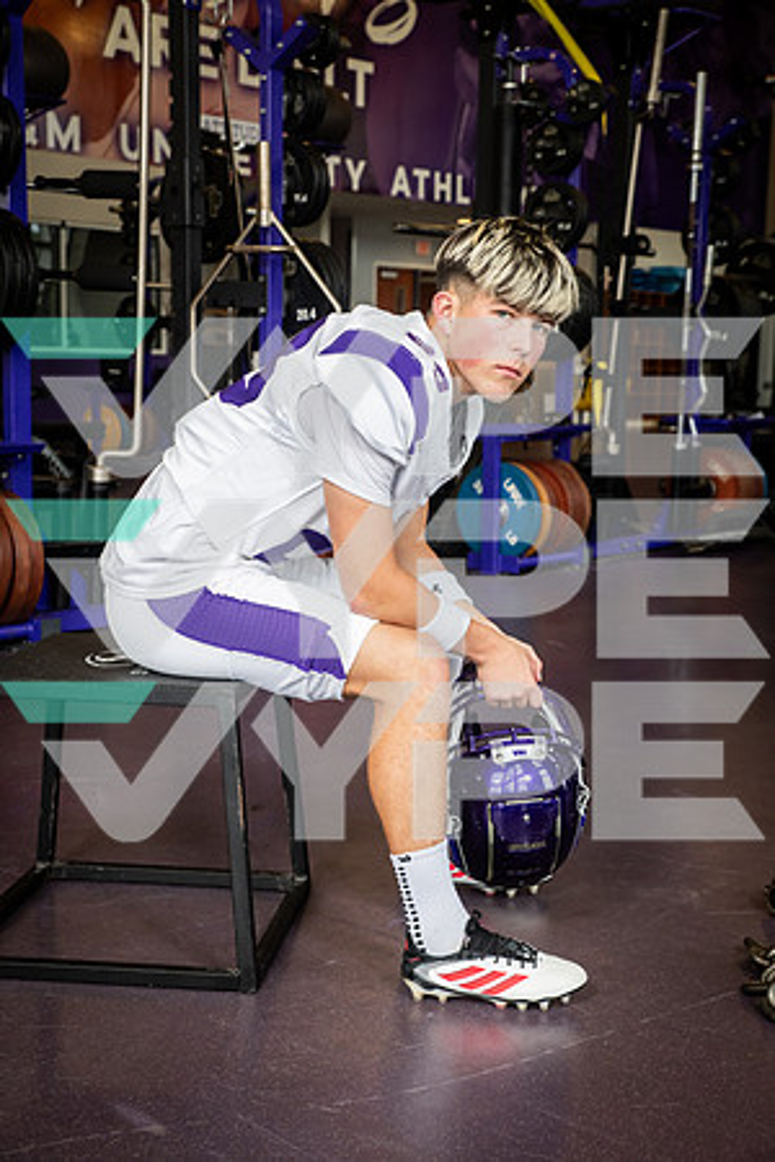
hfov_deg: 26.0
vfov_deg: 38.2
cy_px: 581
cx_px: 388
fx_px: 1679
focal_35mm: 52
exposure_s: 1/250
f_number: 7.1
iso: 800
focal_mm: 52
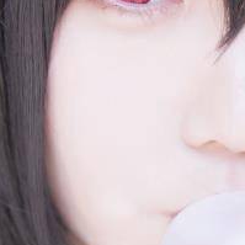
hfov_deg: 7.7
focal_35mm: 226
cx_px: 196
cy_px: 224
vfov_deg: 7.7
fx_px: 1810
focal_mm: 44
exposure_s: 1/160
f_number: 2.8
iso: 250
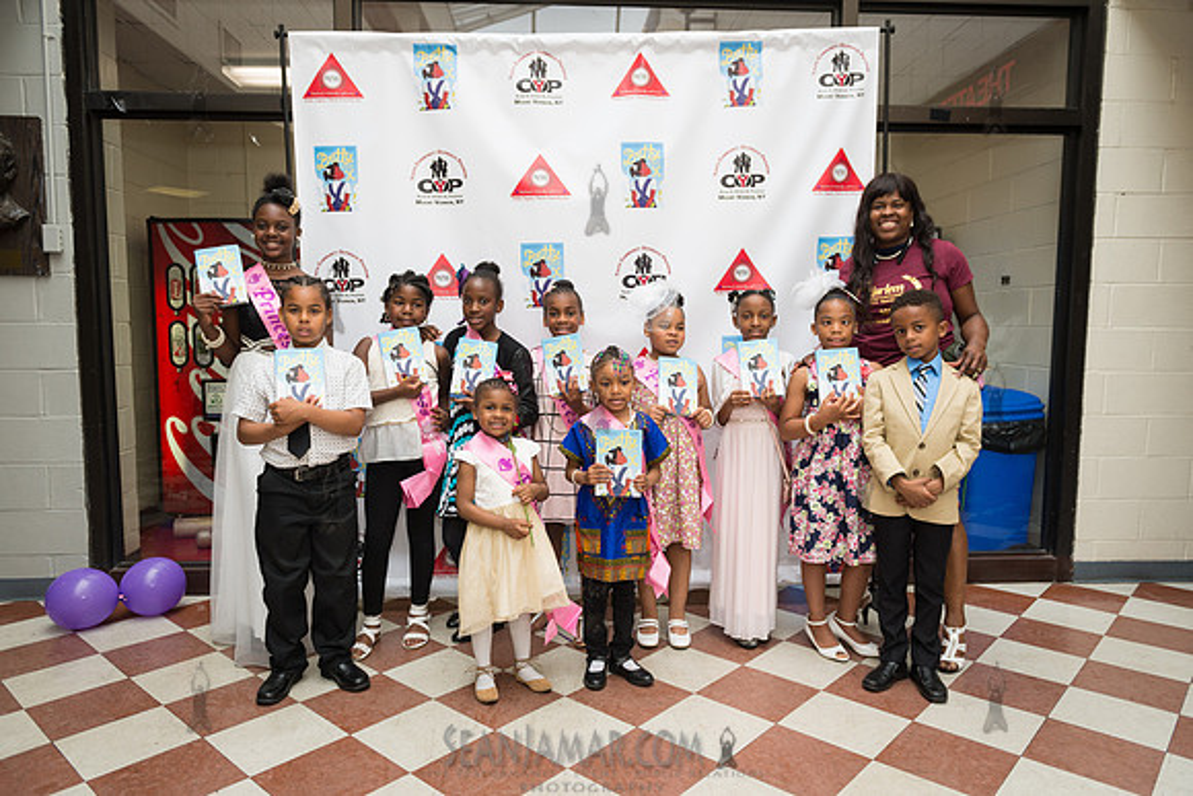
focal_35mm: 24
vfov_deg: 53.2
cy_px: 398
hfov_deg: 73.7
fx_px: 795
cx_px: 596
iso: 640
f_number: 4
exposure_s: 1/400
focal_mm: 24
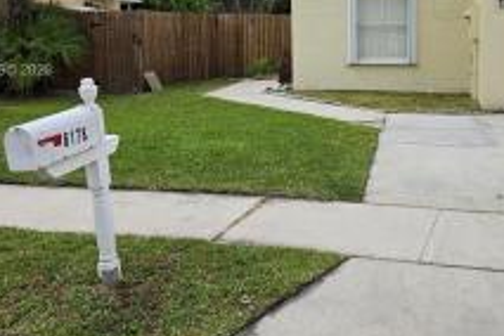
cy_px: 71
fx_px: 630
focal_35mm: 45
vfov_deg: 29.2
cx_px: 341
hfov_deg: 42.9
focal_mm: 6.5
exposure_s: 1/7939
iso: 64
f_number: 1.4
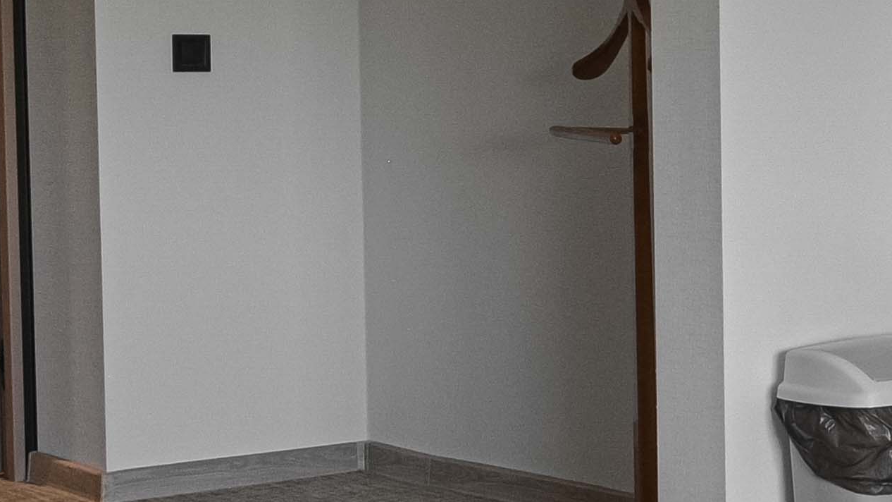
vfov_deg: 12.1
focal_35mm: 100
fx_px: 2365
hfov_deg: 19.0
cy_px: 173
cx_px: 1309
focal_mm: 20
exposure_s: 1/25
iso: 2000
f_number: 10
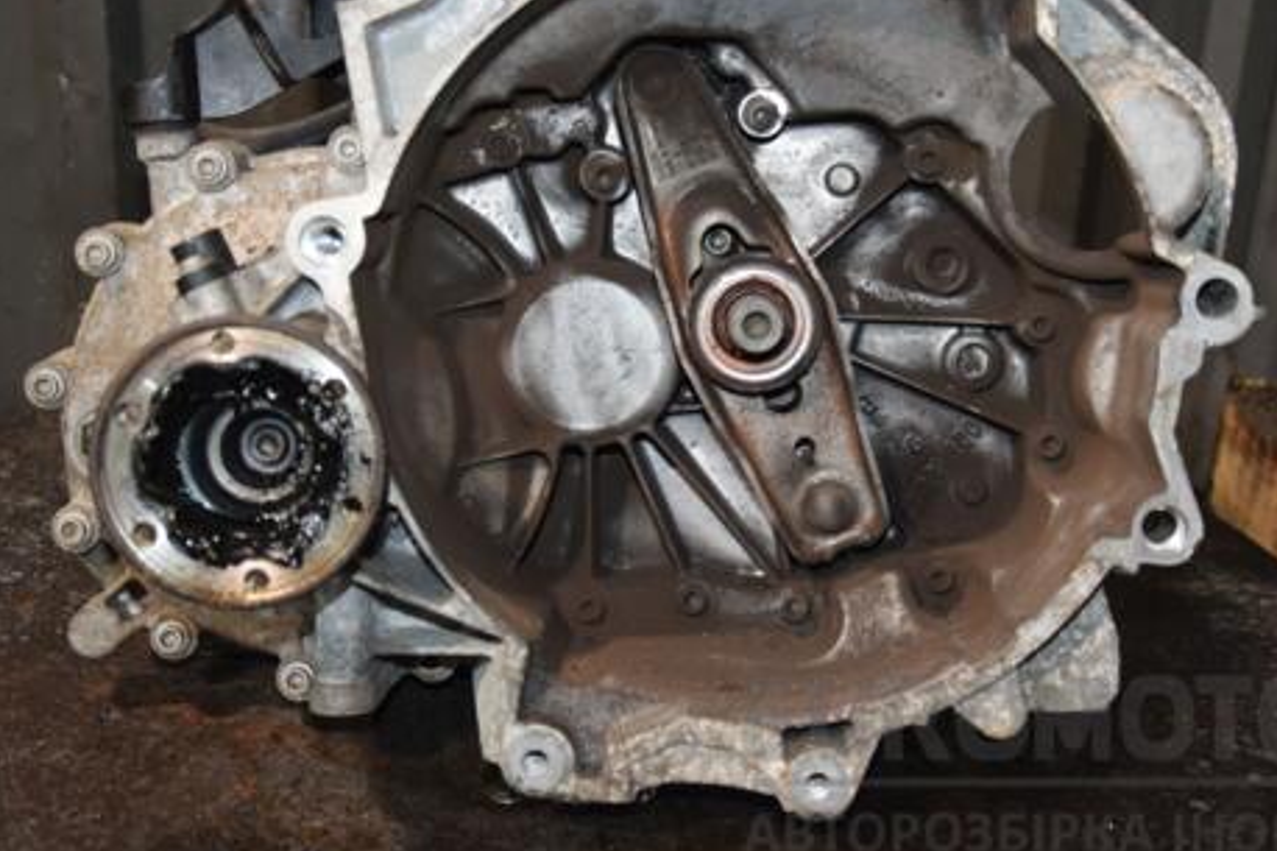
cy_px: 346
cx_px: 691
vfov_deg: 22.9
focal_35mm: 59
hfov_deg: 33.9
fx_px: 2092
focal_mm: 30
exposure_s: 1/60
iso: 800
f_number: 5
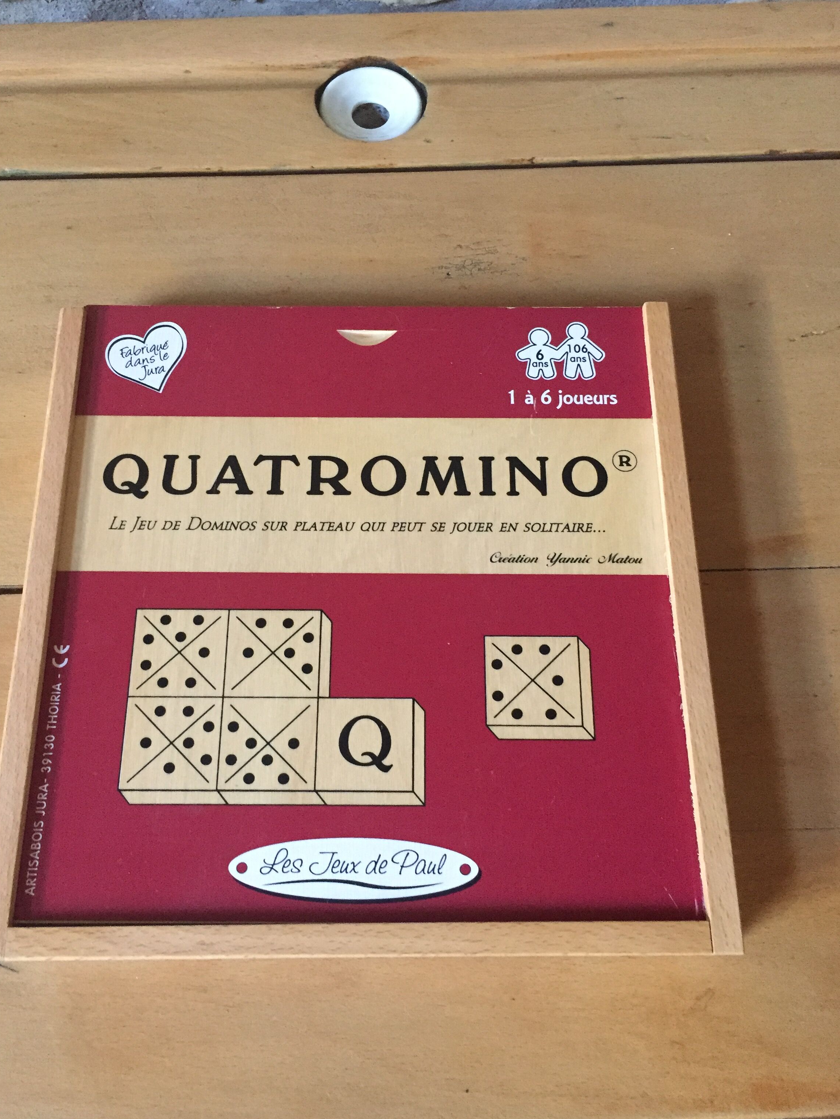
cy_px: 557
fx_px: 1003
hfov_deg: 45.4
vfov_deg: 58.3
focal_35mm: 31
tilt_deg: -71.1
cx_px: 397
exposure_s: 1/17
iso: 320
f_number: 2.2
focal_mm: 4.15
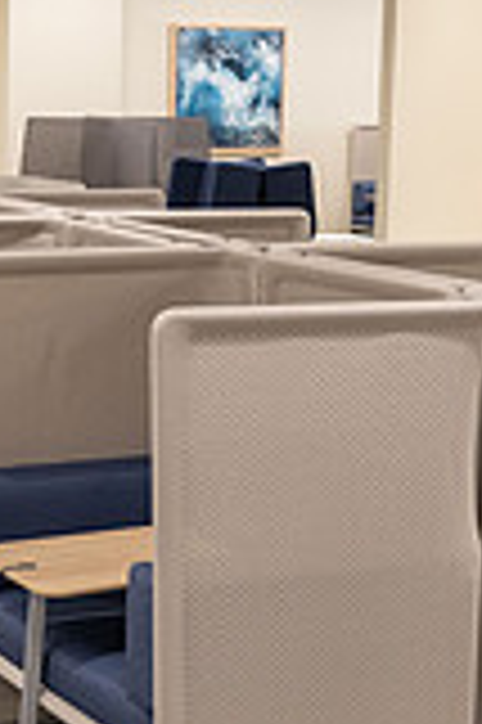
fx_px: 1892
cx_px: 59
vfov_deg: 21.7
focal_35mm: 94
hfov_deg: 14.4
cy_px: 402
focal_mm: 24
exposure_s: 1/80
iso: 1250
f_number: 5
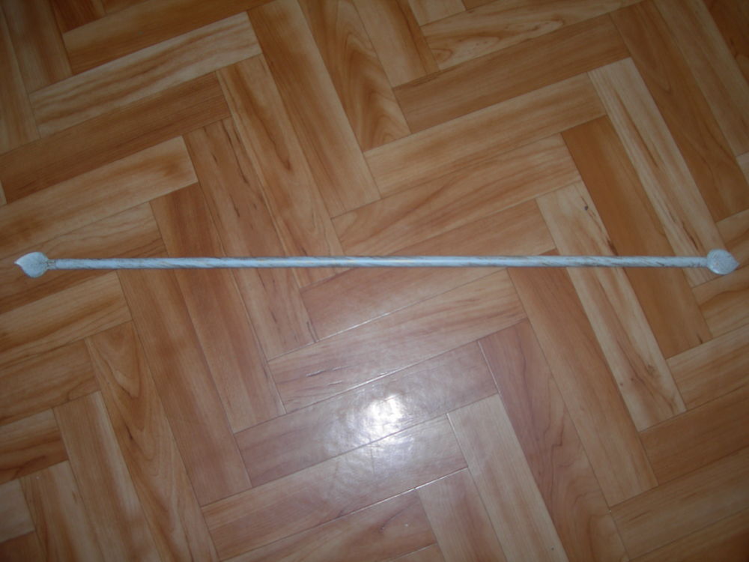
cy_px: 281
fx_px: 822
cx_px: 374
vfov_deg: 37.7
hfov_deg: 49.0
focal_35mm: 38
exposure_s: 1/60.1
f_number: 2.8
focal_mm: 7.8
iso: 50
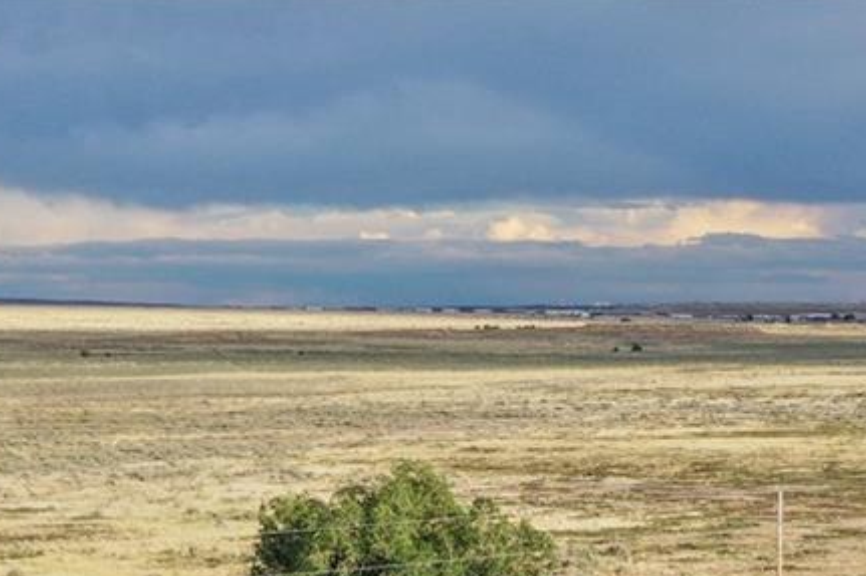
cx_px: 776
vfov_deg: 12.0
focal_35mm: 104
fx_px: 2501
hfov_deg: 19.3
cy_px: 1064
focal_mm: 10.26
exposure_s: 1/640
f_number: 4
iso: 100
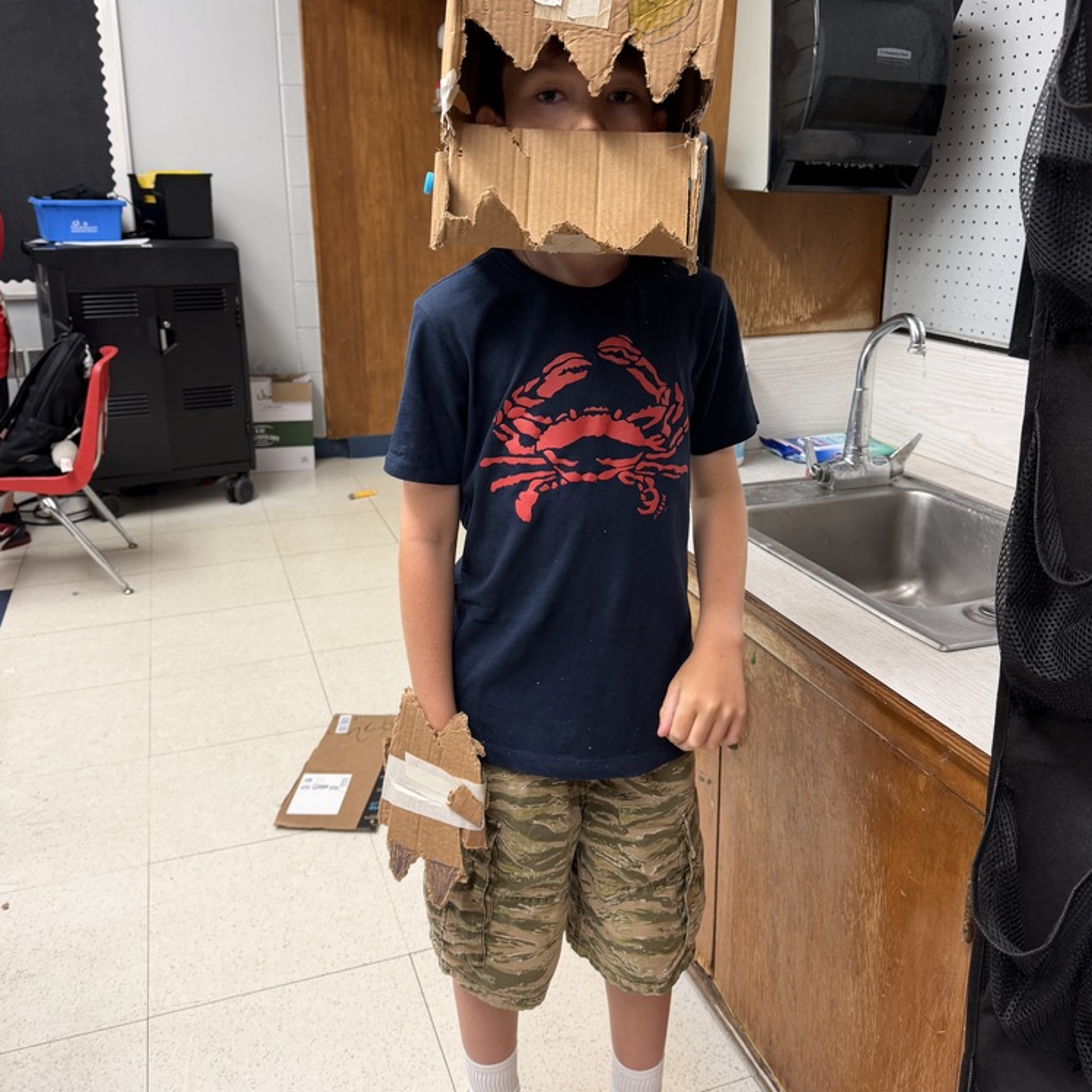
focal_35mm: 29
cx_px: 553
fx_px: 1035
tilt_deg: -15.3
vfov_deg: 55.3
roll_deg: -0.4
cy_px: 453
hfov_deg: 55.6
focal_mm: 6.76
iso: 125
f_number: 1.78
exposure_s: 1/60
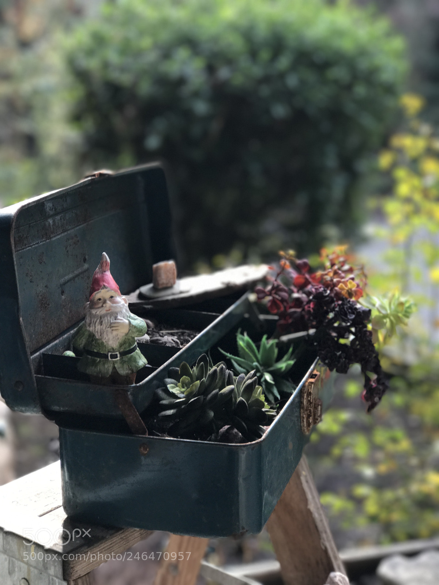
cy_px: 292
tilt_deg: -12.7
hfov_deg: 25.7
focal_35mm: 57
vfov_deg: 33.8
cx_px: 220
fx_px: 964
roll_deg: +2.3
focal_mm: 6.6
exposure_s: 1/60
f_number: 2.8
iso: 64
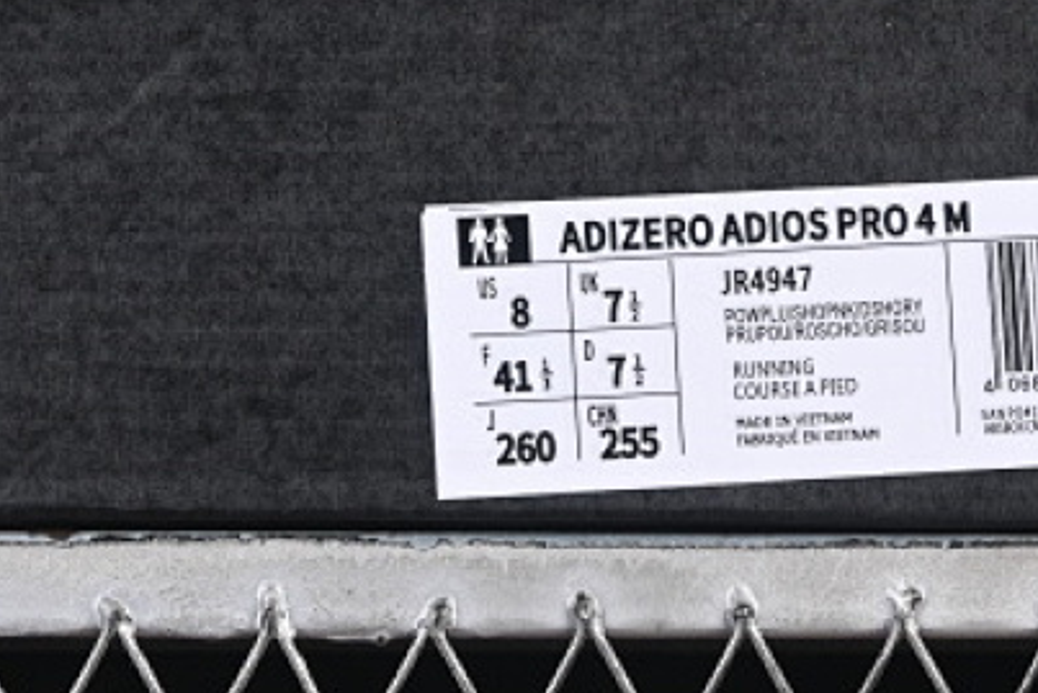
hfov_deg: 10.2
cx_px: 477
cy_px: -41
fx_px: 5797
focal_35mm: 201
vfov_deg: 6.8
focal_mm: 50
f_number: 6.3
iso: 160
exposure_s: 1/60
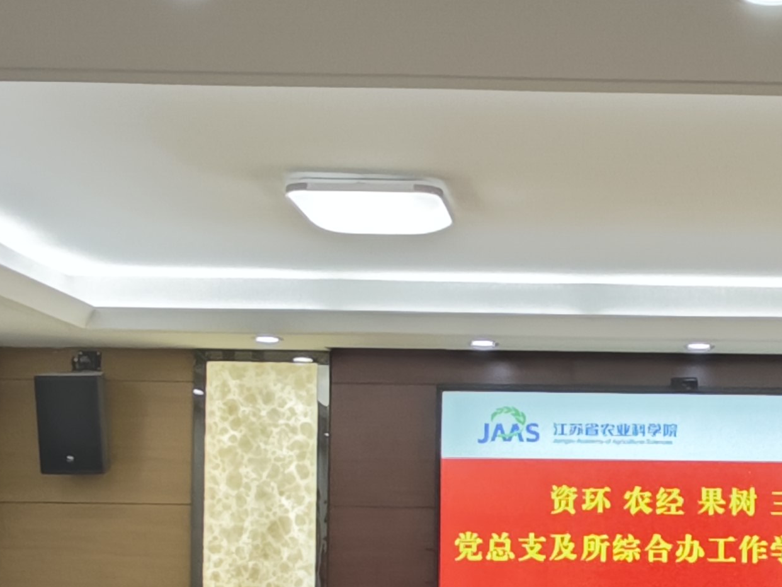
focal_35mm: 69
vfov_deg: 21.0
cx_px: 681
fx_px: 1558
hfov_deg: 27.3
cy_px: 496
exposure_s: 1/33.3
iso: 500
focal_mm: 2.16
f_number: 2.2
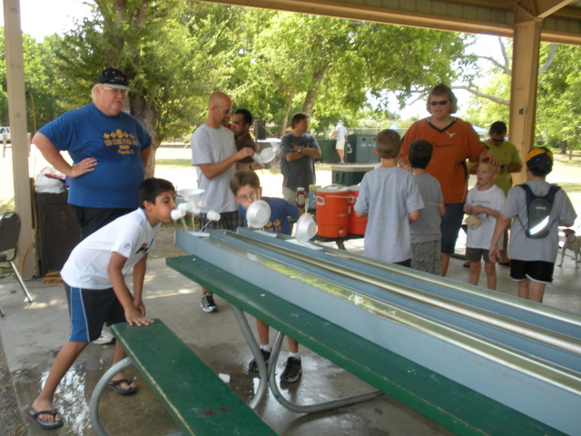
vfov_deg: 39.7
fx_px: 604
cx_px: 290
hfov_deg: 51.4
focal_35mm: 36
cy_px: 218
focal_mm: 6.3
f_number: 3.5
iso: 88
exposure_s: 1/133
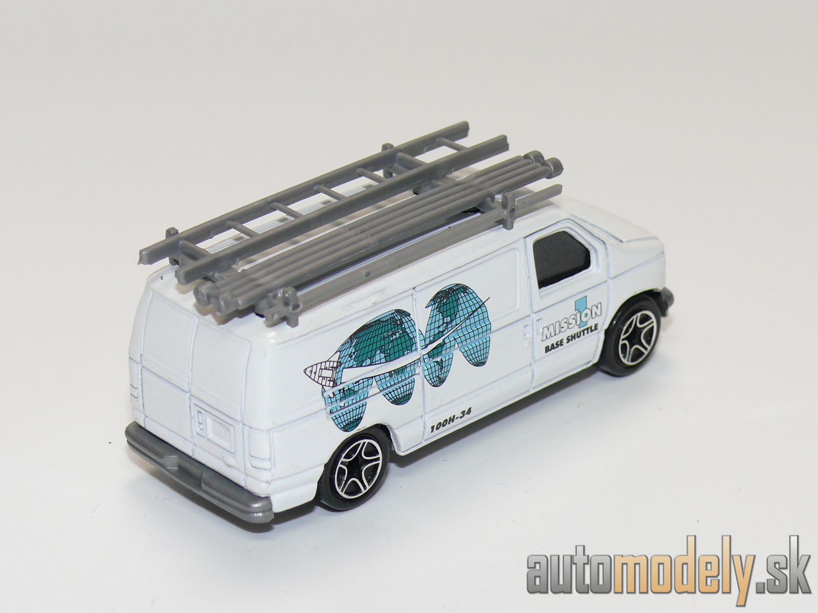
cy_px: 306
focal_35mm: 97
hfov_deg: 20.2
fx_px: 2292
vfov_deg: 15.2
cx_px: 409
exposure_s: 1/30
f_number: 4
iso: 100
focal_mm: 13.1
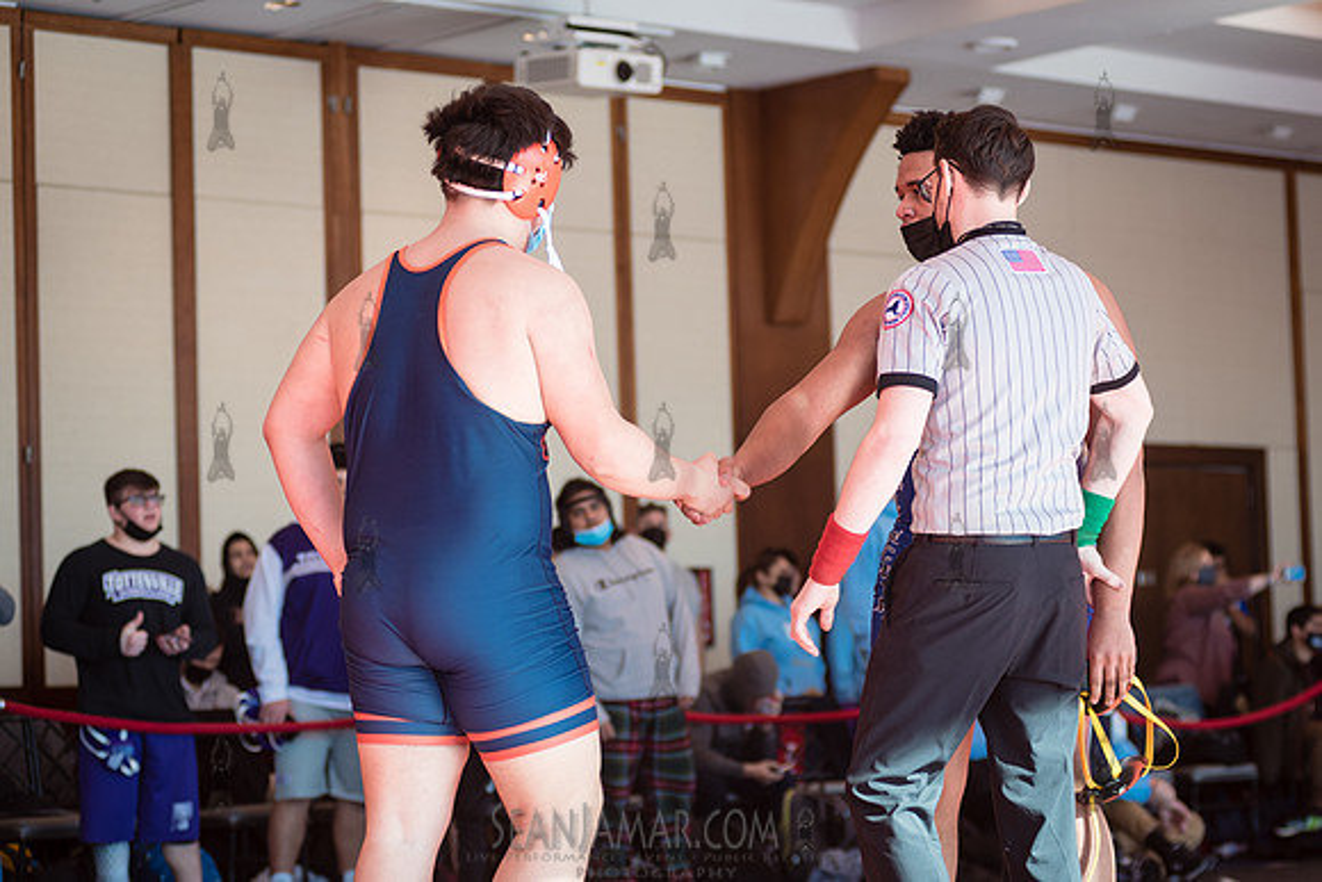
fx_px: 3621
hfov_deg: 20.7
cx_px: 738
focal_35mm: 99
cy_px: 501
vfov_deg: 13.9
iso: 400
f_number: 3.5
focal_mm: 80
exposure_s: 1/400
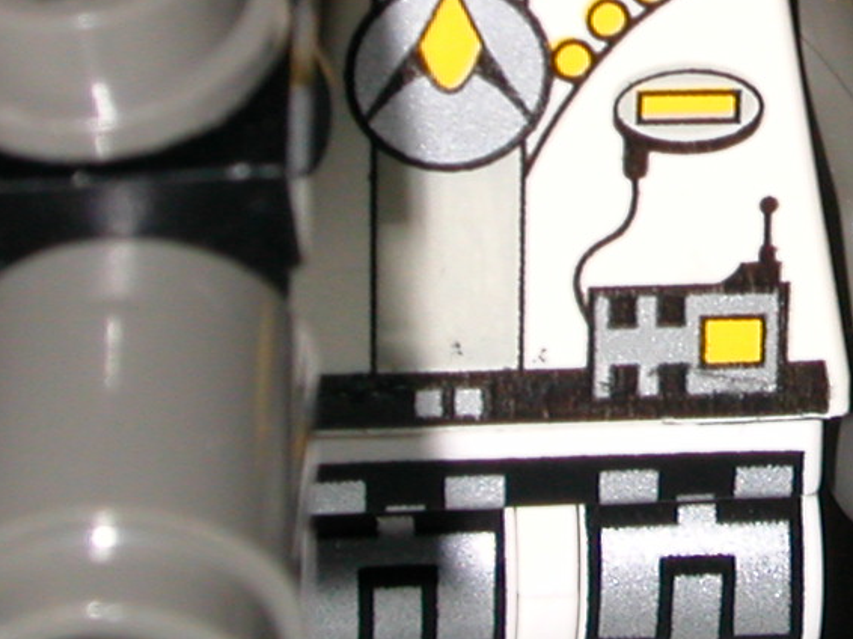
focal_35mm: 181
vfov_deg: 8.2
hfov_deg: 10.7
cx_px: 1055
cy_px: 184
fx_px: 4458
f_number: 5.9
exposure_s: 1/59.9
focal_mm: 9.7
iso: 100
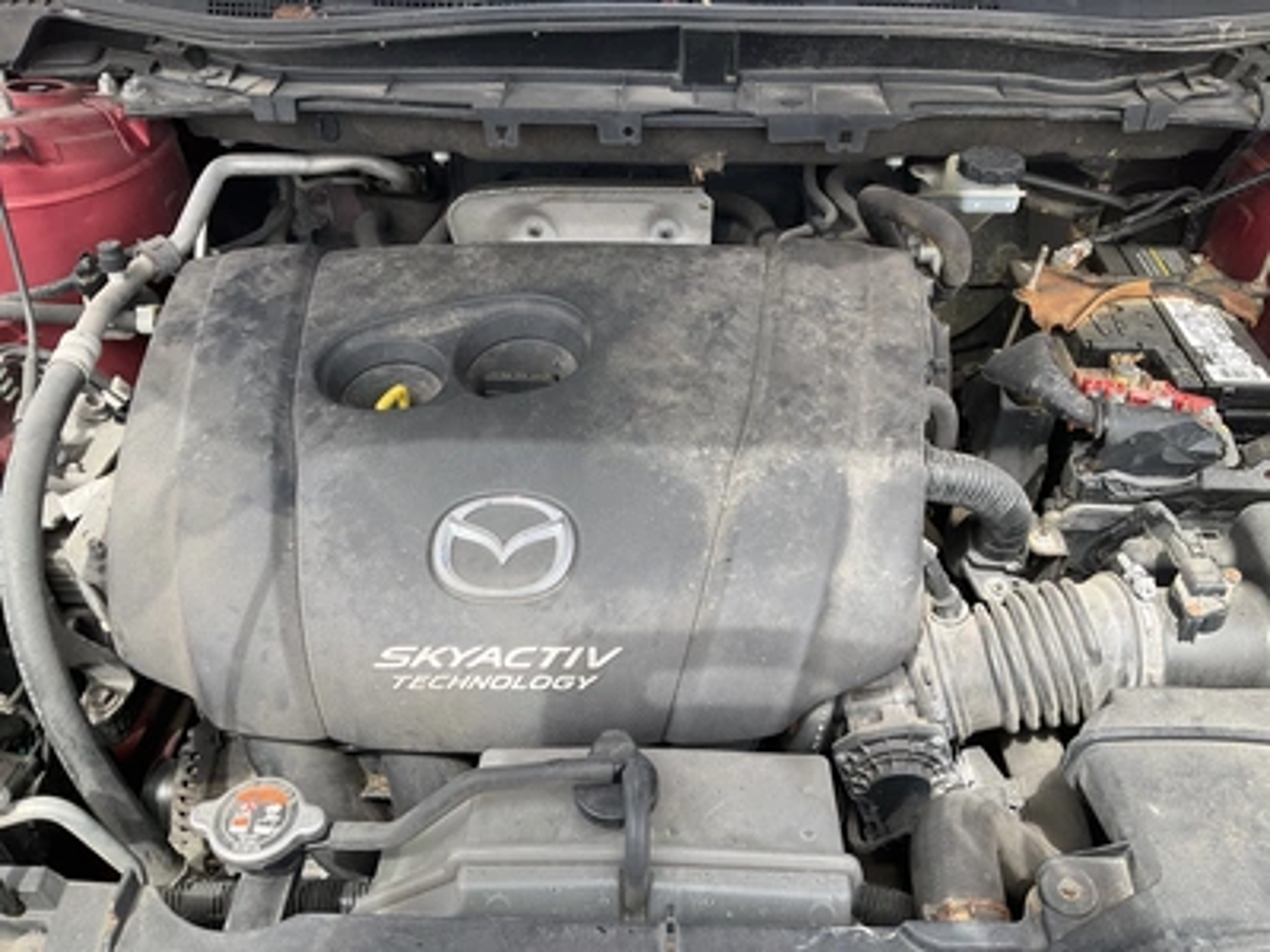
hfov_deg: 61.7
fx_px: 1064
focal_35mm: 29
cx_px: 635
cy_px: 476
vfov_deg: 48.2
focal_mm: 3
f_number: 1.8
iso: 25
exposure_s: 1/446
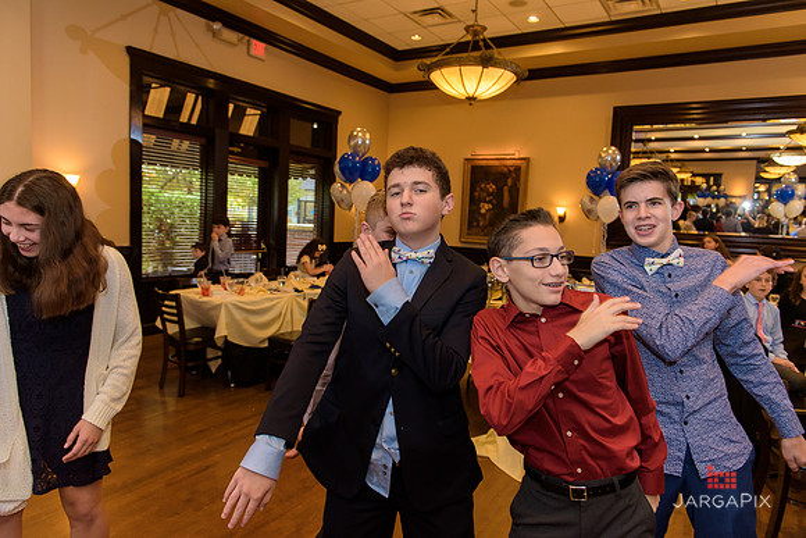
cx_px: 403
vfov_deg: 53.2
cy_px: 269
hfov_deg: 73.7
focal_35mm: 24
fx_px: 537
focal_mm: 24
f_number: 3.2
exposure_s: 1/125
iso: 1600
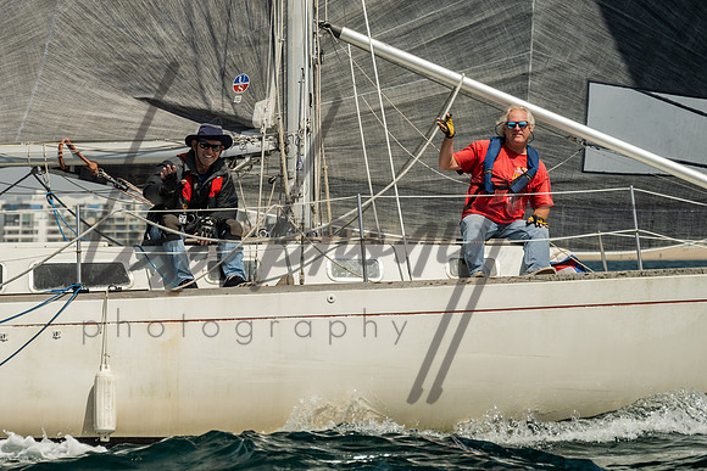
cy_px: 107
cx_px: 293
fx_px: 4551
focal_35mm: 232
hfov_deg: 8.9
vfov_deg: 5.9
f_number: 6.3
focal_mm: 130
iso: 320
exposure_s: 1/800
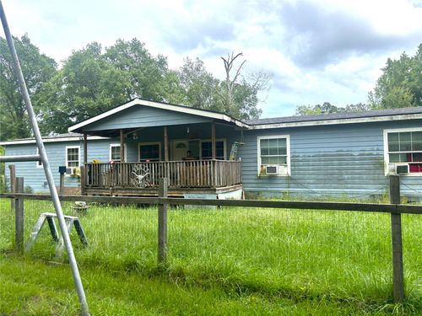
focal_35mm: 26
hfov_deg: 67.3
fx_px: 317
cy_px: 158
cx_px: 211
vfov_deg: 53.1
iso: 50
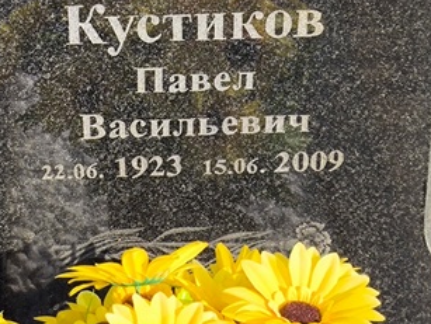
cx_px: 58
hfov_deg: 15.0
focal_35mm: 130
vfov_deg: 11.4
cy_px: 28
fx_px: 1621
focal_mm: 4.71
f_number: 1.7
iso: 50
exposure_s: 1/1247
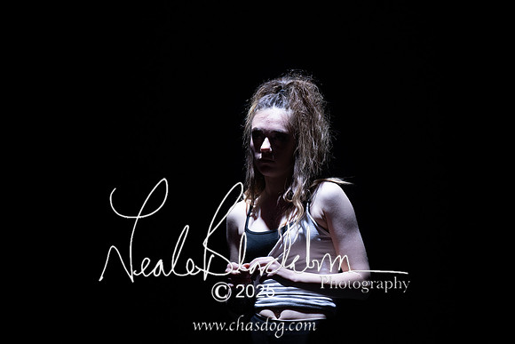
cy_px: 172
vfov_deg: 6.9
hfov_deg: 10.3
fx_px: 2862
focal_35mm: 200
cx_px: 258
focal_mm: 200
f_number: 2.8
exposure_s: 1/1000
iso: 2000
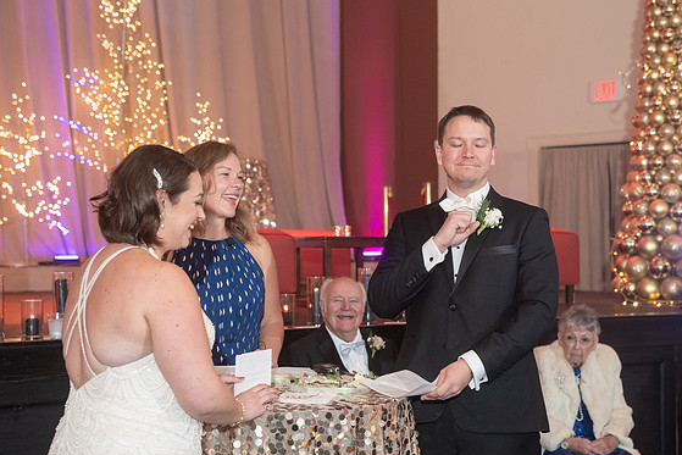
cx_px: 376
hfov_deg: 29.2
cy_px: 251
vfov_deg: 19.7
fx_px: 1307
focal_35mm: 69
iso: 2500
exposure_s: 1/100
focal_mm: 60
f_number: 4
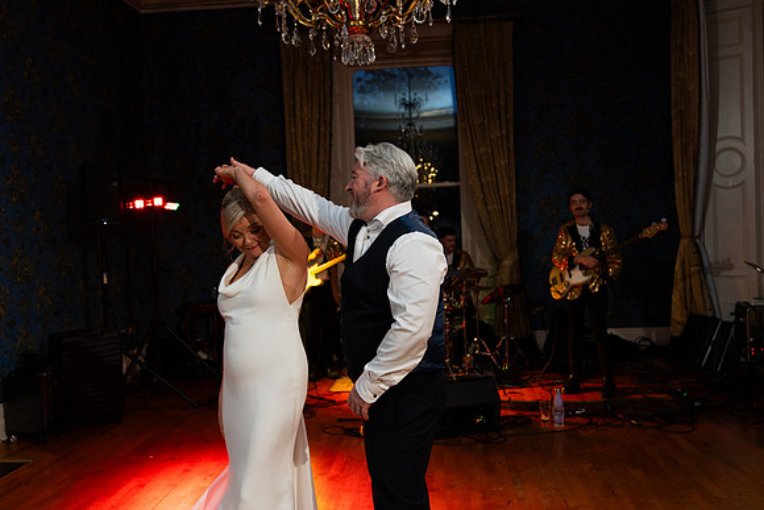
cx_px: 382
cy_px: 255
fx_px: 722
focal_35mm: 34
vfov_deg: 38.9
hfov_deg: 55.8
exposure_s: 1/160
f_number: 2.8
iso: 1250
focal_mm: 34
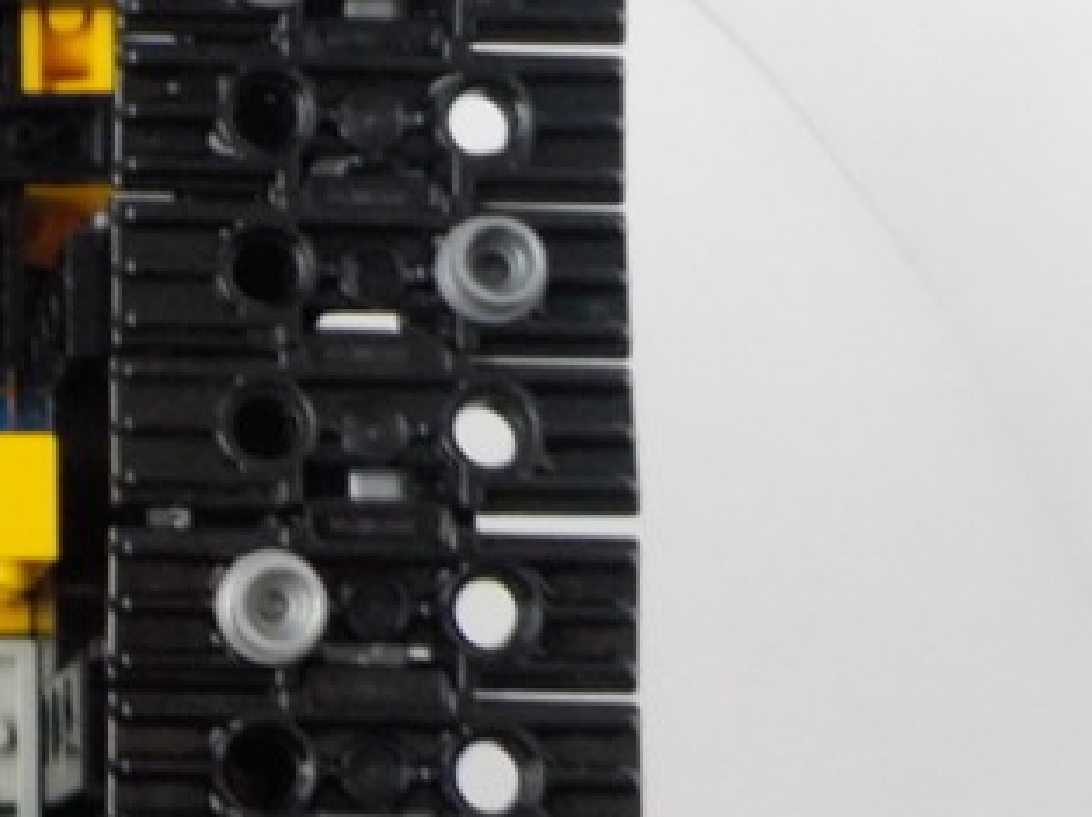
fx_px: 2711
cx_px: -330
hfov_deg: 20.7
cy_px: 561
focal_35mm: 86
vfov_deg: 17.1
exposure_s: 1/10
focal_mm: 4.1
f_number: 3.3
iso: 400
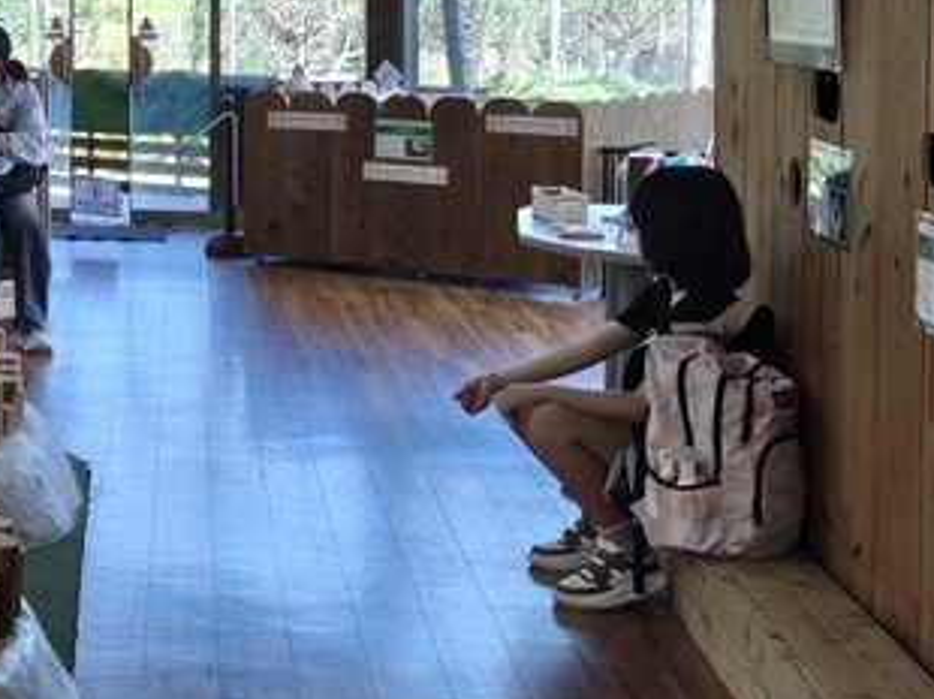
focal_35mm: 76
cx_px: -334
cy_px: 12
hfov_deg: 22.5
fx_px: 2049
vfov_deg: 18.9
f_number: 1.7
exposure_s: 1/120
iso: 500
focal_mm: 6.07
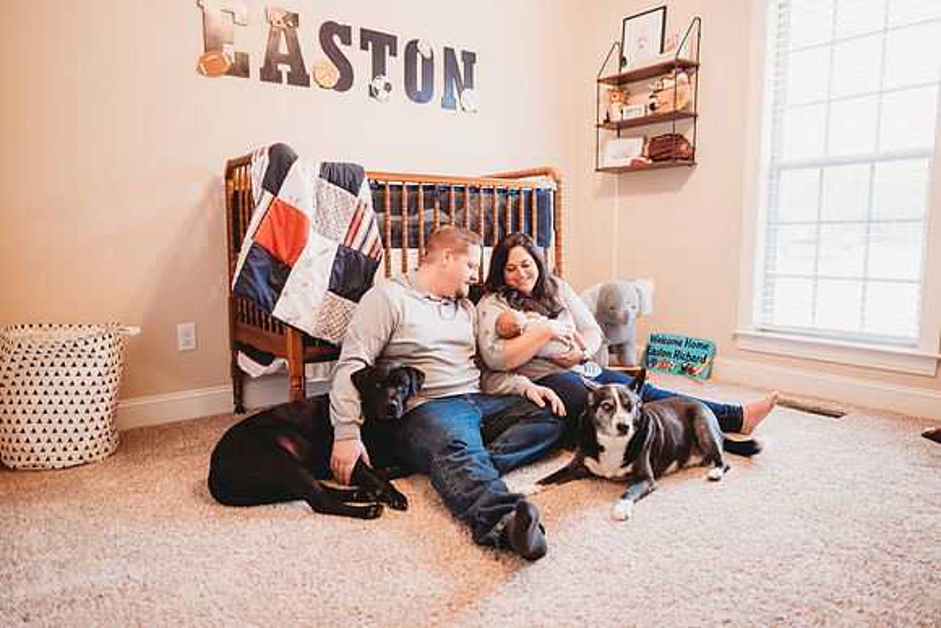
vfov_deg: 53.2
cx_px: 470
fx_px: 627
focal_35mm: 24
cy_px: 314
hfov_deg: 73.7
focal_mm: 24
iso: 800
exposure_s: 1/160
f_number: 2.2
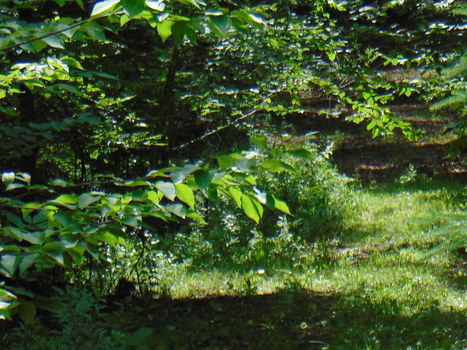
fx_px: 4736
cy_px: 352
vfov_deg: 4.2
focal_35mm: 351
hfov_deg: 5.6
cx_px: 381
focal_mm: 29.5
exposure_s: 1/250
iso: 80
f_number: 4
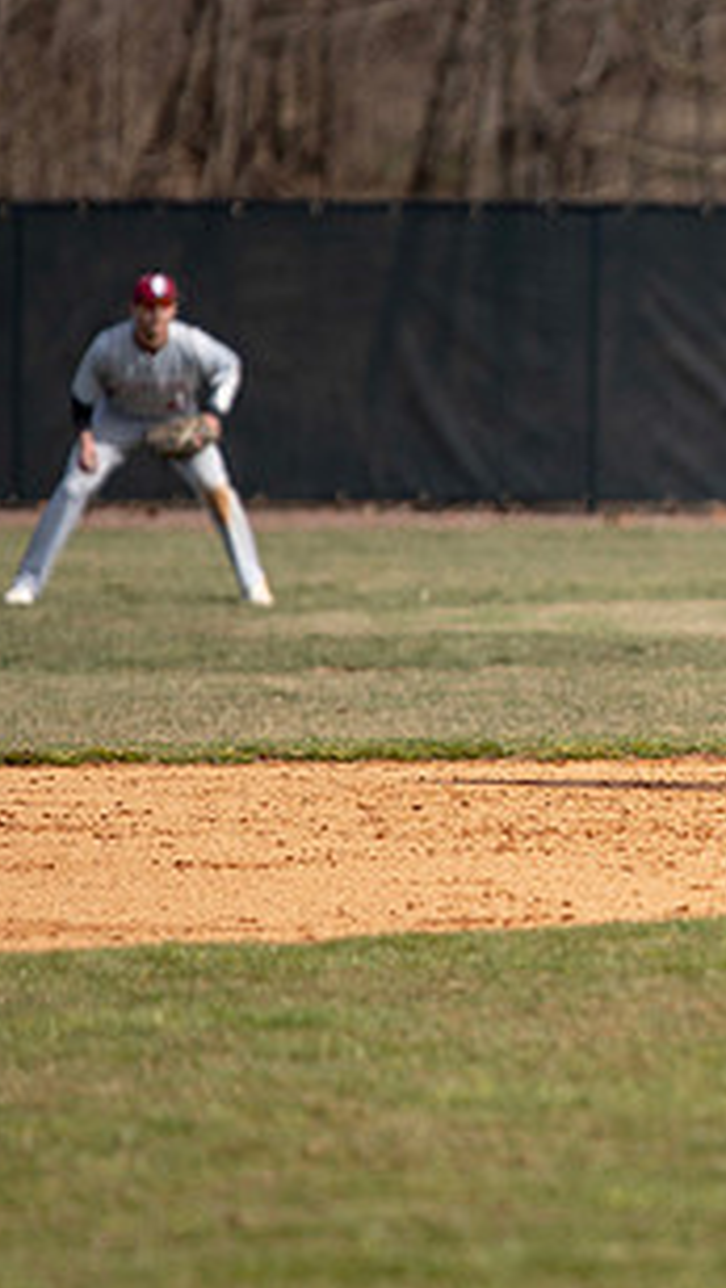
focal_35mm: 636
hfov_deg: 1.9
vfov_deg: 3.4
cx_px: 1040
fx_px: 21736
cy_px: 353
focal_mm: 200
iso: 100
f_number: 2.8
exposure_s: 1/1000
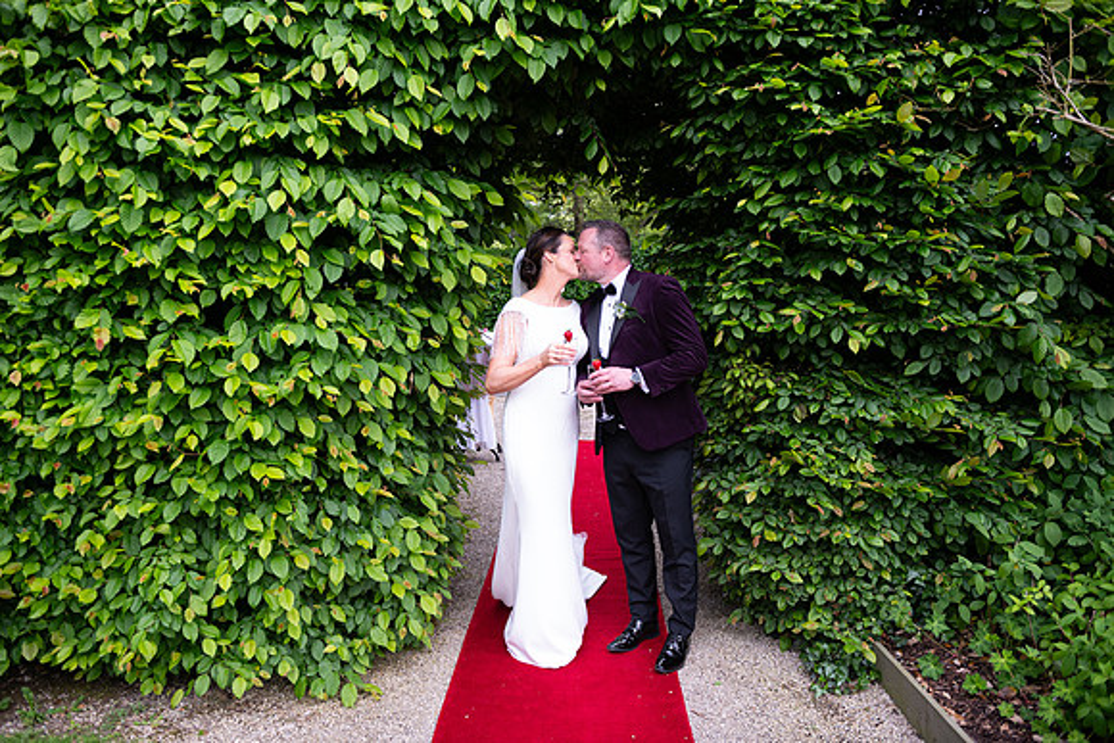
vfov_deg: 48.0
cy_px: 372
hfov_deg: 67.4
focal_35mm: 27
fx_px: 836
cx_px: 557
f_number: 3.5
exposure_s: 1/160
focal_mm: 27
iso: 160
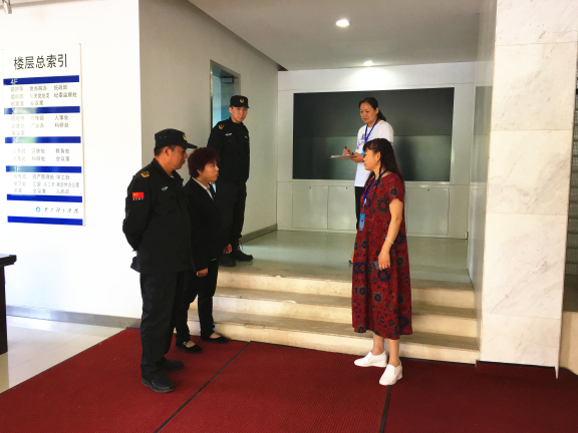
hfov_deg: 61.7
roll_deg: -0.5
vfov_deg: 48.2
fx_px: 484
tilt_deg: -4.0
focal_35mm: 29
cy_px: 216
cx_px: 289
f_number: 2.2
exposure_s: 1/33
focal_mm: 4.15
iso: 100
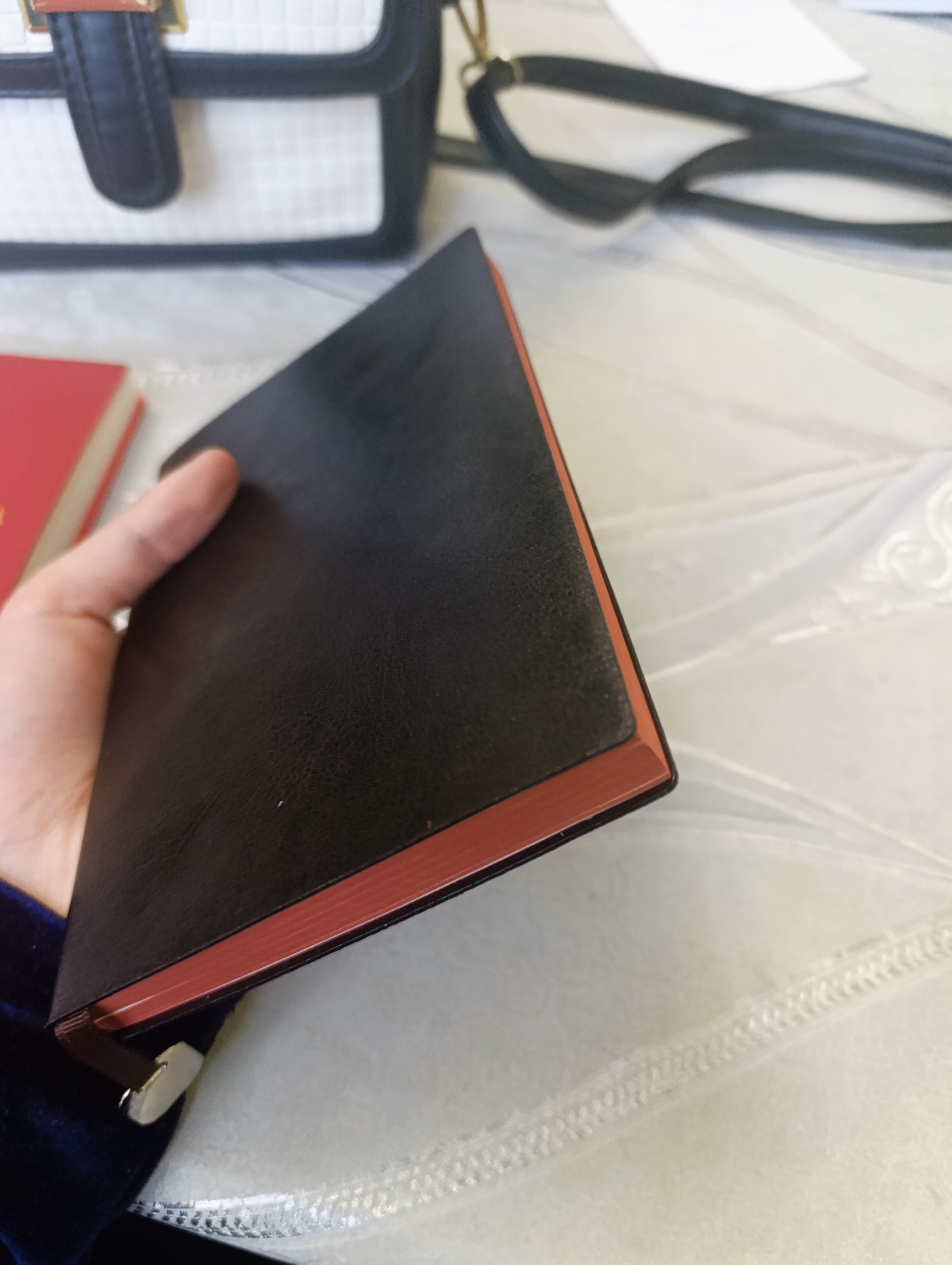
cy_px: 632
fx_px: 841
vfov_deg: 73.8
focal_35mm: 23
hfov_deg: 59.0
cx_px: 476
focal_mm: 6.14
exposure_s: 1/33.3
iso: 1250
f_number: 1.6
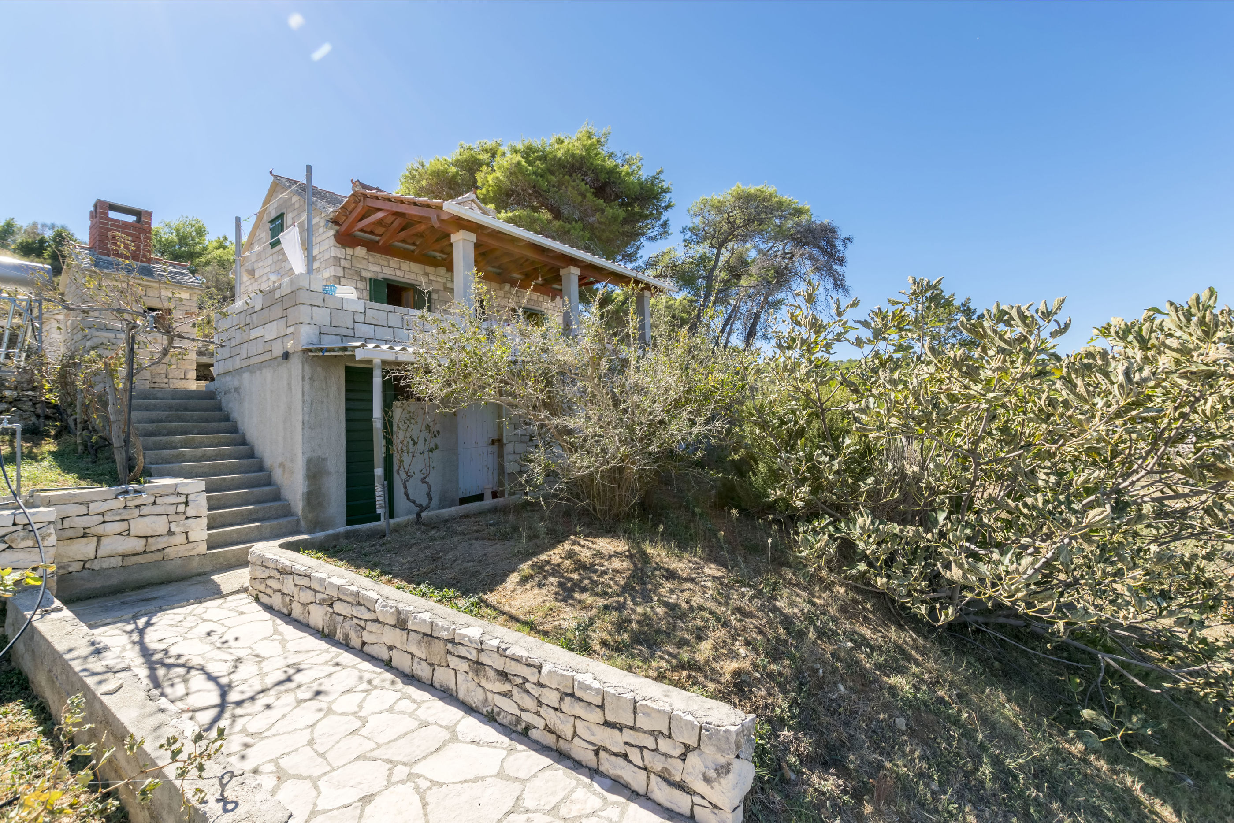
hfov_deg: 100.4
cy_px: 412
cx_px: 617
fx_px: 514
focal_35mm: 15
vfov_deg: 77.4
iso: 100
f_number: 8
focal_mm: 10
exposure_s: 1/320
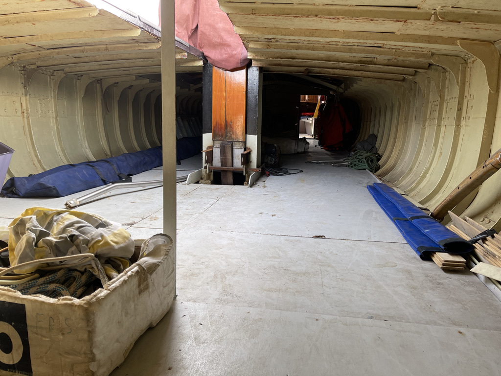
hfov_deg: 67.3
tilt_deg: -11.7
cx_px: 250
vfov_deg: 53.1
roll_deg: -1.2
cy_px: 188
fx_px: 376
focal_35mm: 26
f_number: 1.6
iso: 100
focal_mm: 5.1
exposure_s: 1/121
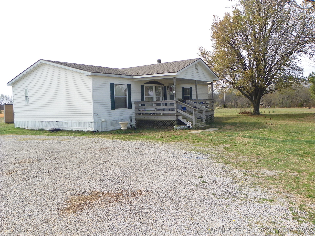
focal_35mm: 29
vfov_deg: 48.2
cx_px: 158
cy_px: 118
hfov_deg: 61.7
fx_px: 264
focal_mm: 5.2
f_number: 4
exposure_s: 1/320
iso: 64
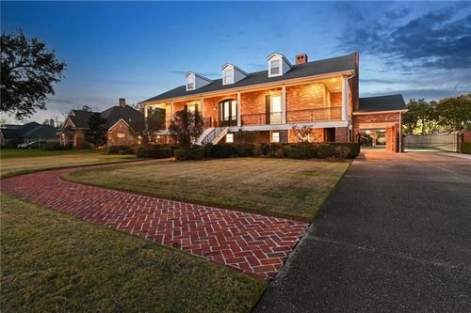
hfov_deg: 96.8
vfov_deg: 73.7
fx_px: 209
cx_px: 236
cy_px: 156
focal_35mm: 16
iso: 400
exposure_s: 8
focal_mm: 16
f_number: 11
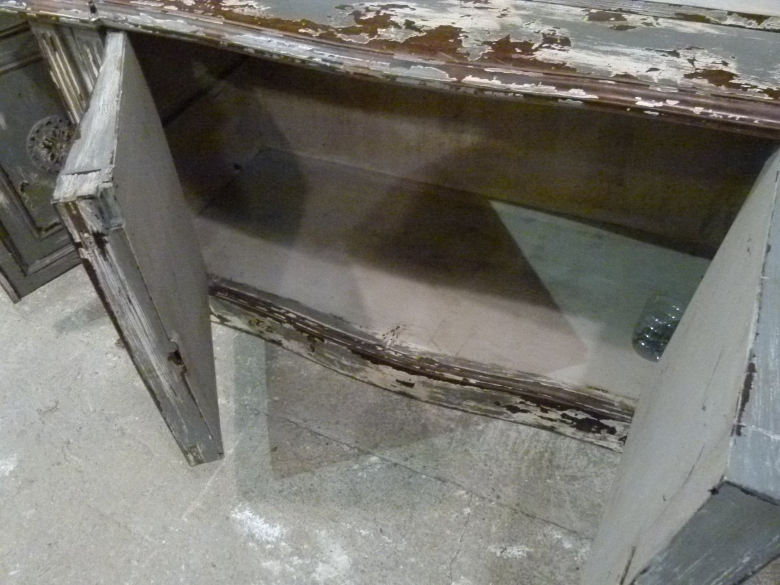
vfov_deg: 54.9
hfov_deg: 69.4
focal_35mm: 25
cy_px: 292
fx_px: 563
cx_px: 390
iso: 1000
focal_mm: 4.5
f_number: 2.8
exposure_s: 1/15
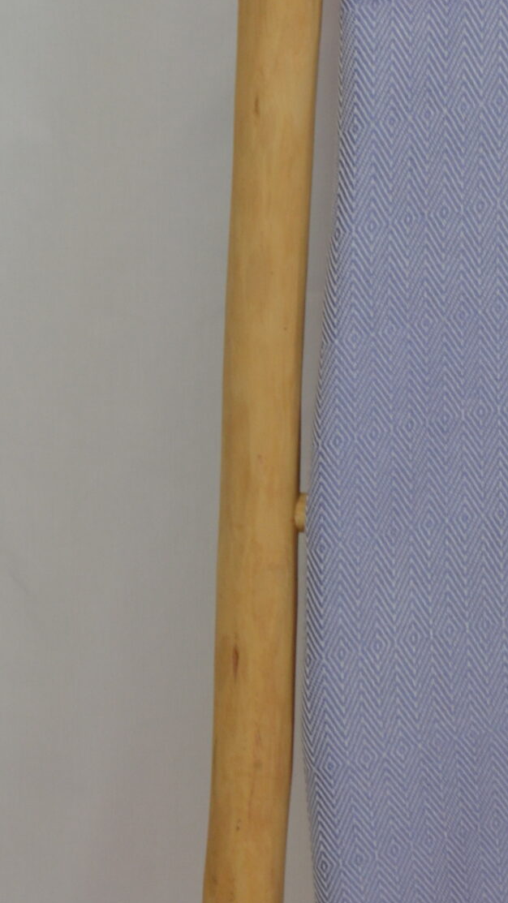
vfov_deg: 11.4
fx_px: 4502
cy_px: 608
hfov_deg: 6.4
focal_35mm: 188
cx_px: 589
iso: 400
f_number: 7.1
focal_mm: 52
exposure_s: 1/50
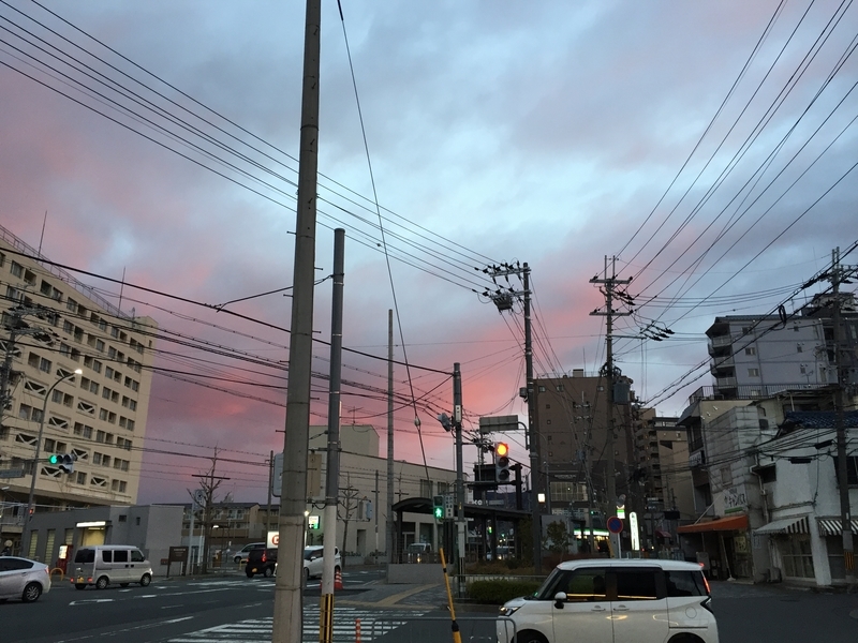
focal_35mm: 29
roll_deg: -0.5
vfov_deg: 48.2
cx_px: 429
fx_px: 719
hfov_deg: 61.7
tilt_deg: +19.5
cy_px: 322
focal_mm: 4.15
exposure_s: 1/30
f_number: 2.2
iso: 32
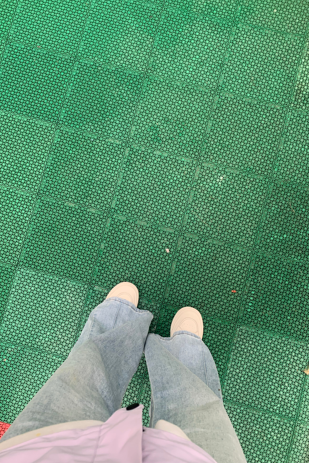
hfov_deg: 46.2
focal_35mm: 28
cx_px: 130
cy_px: 225
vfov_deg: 65.5
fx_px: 360
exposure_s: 1/122
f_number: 1.8
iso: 50
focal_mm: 4.25
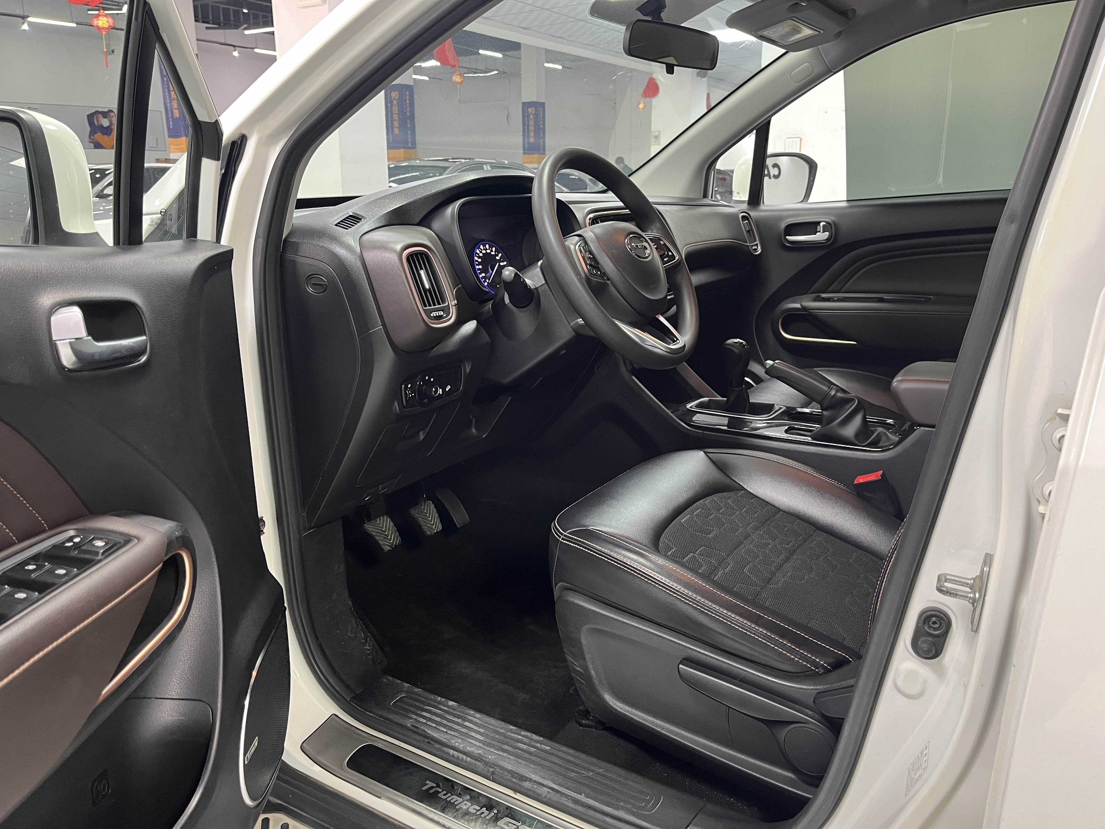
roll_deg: +0.0
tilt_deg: -15.7
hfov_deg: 67.3
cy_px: 414
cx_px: 552
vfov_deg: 53.1
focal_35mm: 26
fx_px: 830
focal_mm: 5.1
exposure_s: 1/50
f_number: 1.6
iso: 200
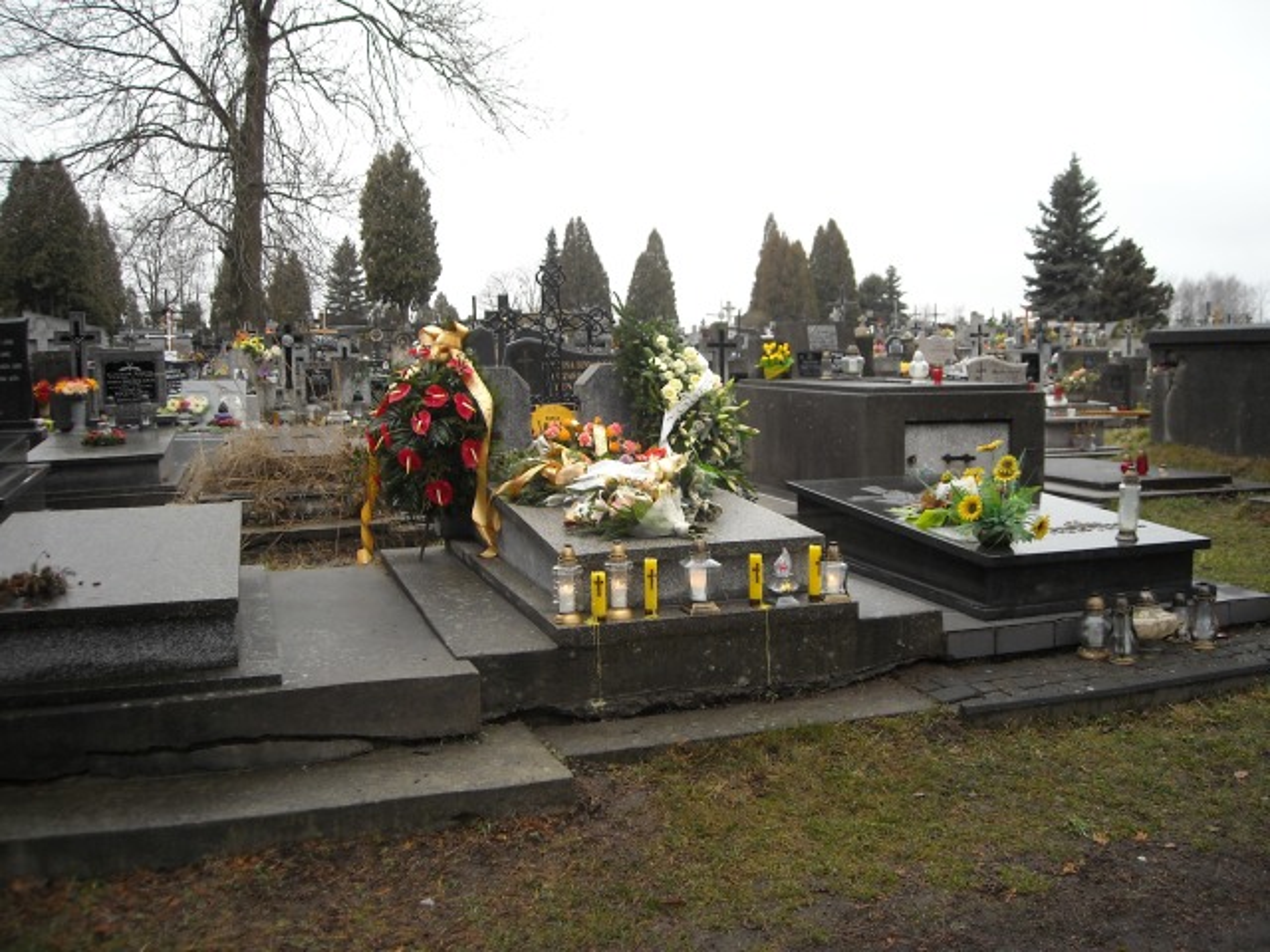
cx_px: 635
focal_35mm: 35
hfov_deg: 52.6
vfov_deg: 40.7
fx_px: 1284
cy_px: 476
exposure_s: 1/60
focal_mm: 5.7
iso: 109
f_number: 2.8
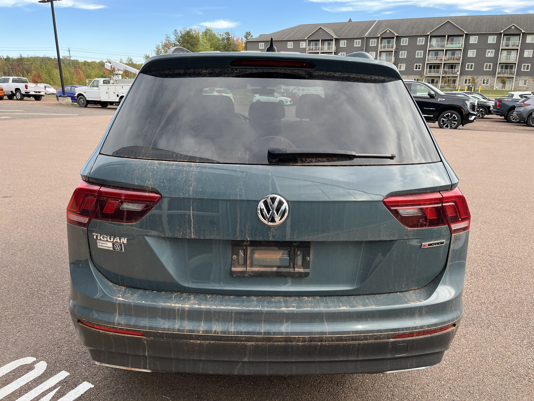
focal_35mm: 26
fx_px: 401
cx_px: 267
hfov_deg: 67.3
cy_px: 200
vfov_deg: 53.1
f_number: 1.6
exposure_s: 1/631
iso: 50
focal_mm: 5.1
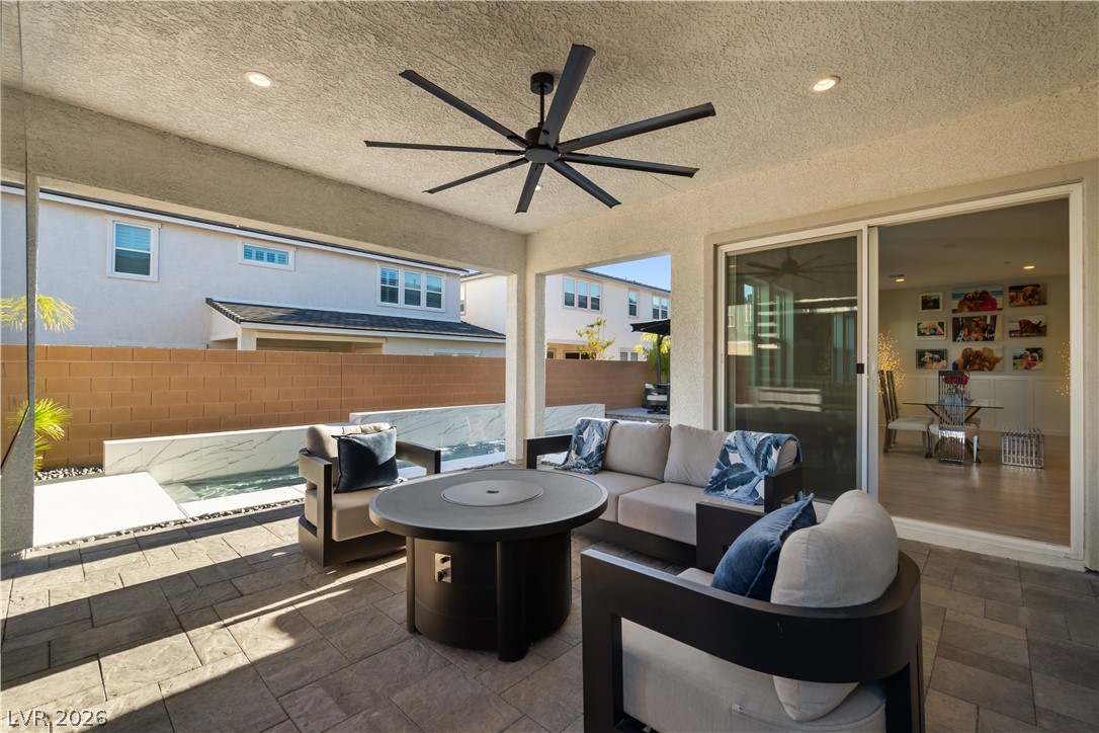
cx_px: 550
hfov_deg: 100.4
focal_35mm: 15
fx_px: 458
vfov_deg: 77.3
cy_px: 366
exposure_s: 1/200
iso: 400
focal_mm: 10
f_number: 8
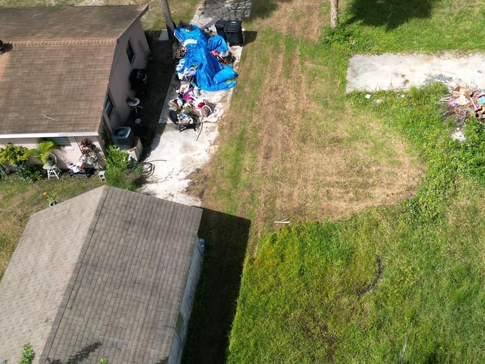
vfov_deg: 28.6
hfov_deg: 35.6
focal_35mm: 51
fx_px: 715
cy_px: 166
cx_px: 421
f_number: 1.7
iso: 110
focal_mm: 6.72
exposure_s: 1/2500
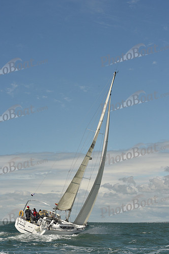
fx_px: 570
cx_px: 74
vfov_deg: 25.1
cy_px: 134
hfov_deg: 16.8
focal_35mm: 81
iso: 320
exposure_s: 1/800
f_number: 13
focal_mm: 70
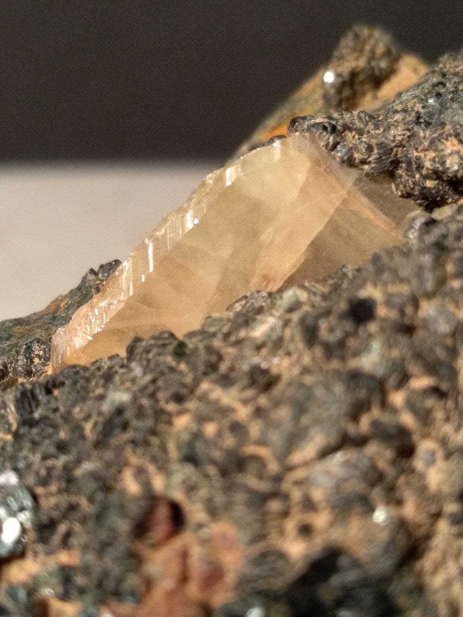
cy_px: 308
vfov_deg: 67.3
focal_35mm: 26
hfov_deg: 53.1
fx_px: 464
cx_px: 232
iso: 295
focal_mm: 3.54
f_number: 2
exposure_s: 1/33.3
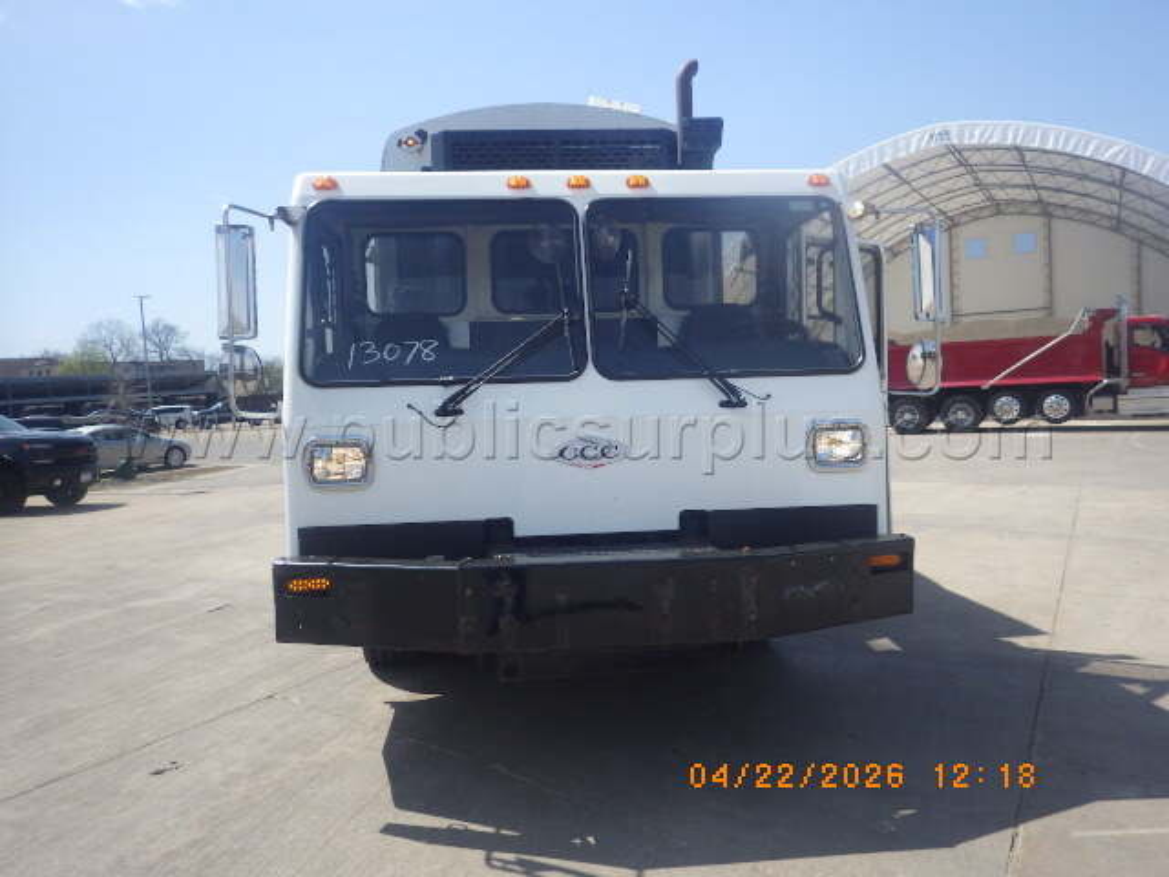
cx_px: 584
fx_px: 844
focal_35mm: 25
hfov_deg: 69.4
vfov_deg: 54.9
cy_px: 438
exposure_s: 1/1250
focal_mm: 4.5
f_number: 2.8
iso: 125
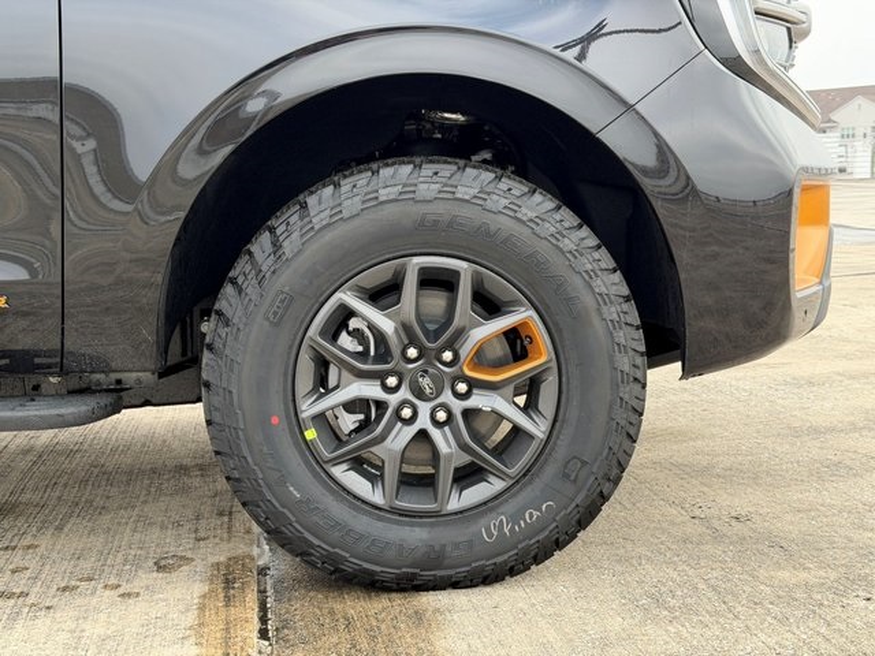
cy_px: 328
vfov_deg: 30.3
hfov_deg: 39.7
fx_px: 1213
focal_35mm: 48
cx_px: 438
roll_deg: +1.8
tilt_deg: -7.9
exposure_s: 1/615
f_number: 1.78
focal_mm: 6.76
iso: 64
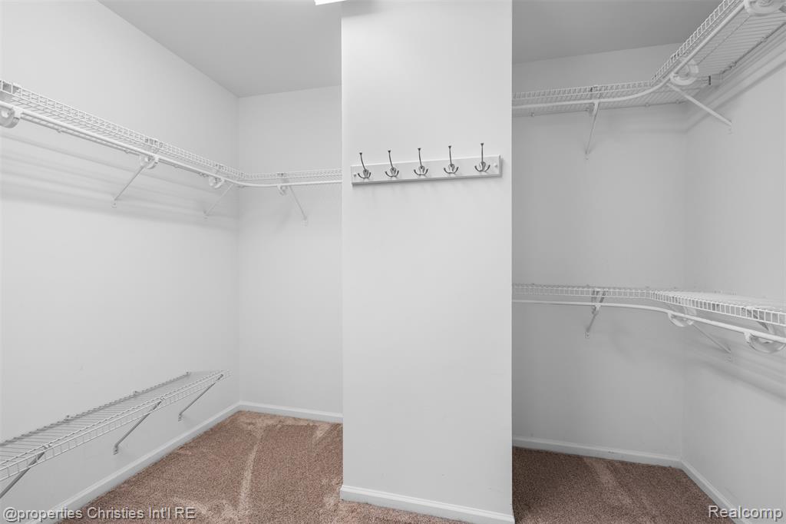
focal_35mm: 16
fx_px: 349
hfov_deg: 96.8
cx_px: 393
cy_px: 262
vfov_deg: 73.7
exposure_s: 1/1.25
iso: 250
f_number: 9
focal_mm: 16
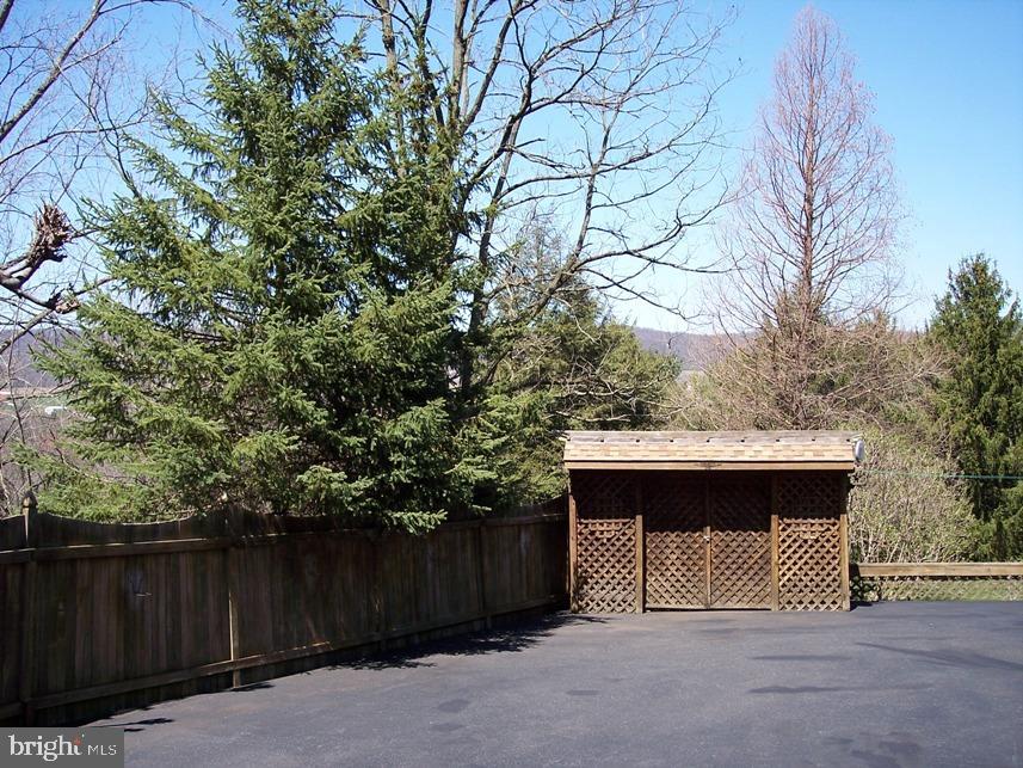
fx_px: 1153
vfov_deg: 36.8
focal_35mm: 39
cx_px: 512
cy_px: 384
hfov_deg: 47.9
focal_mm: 8
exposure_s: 1/500
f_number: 3.4
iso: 100
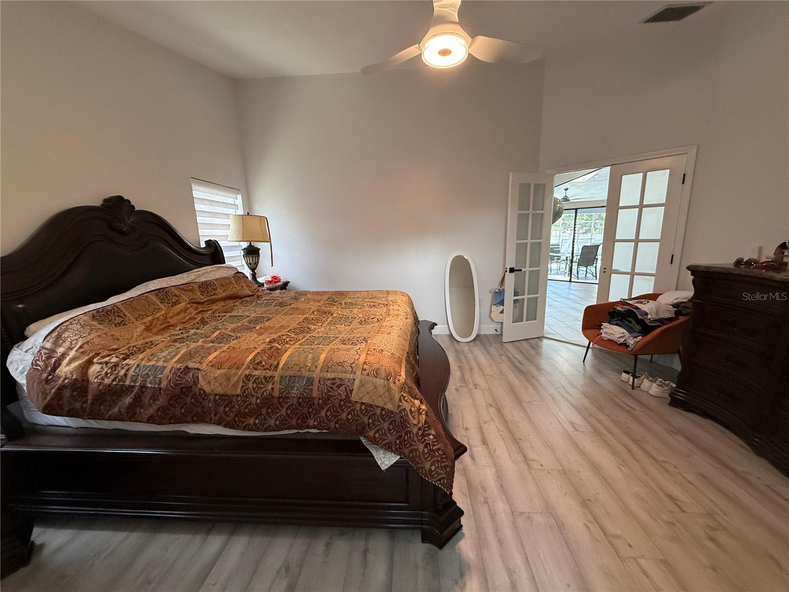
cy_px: 296
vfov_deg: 85.7
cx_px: 394
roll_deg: +1.5
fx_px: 319
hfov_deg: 102.1
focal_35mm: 14
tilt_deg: -10.9
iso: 320
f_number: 2.2
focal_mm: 2.22
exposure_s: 1/120
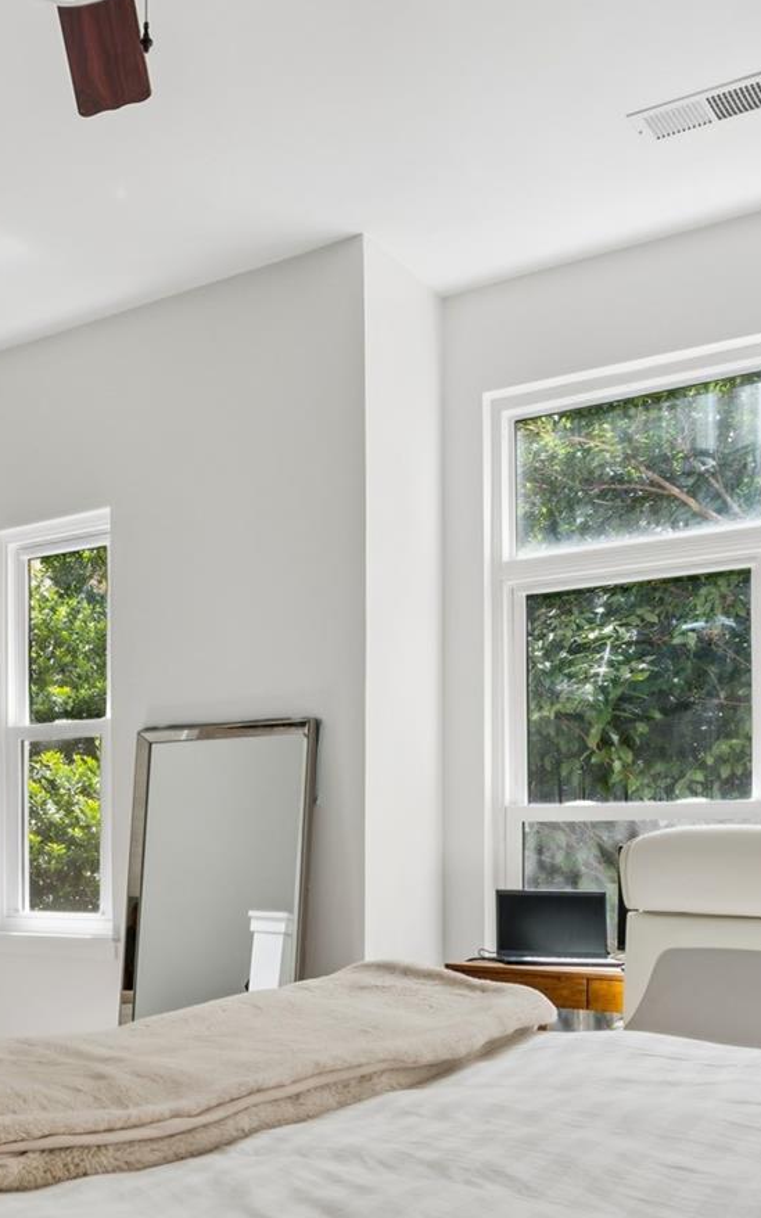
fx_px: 1317
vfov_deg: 47.8
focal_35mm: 40
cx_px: 72
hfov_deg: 30.8
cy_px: 911
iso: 100
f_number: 13
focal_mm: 16.7
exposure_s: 1/6
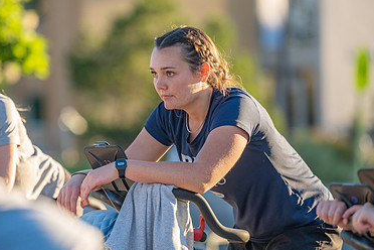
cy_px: 113
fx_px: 3241
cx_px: 158
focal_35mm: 312
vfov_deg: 4.4
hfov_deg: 6.6
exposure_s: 1/1000
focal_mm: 200
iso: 250
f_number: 3.2
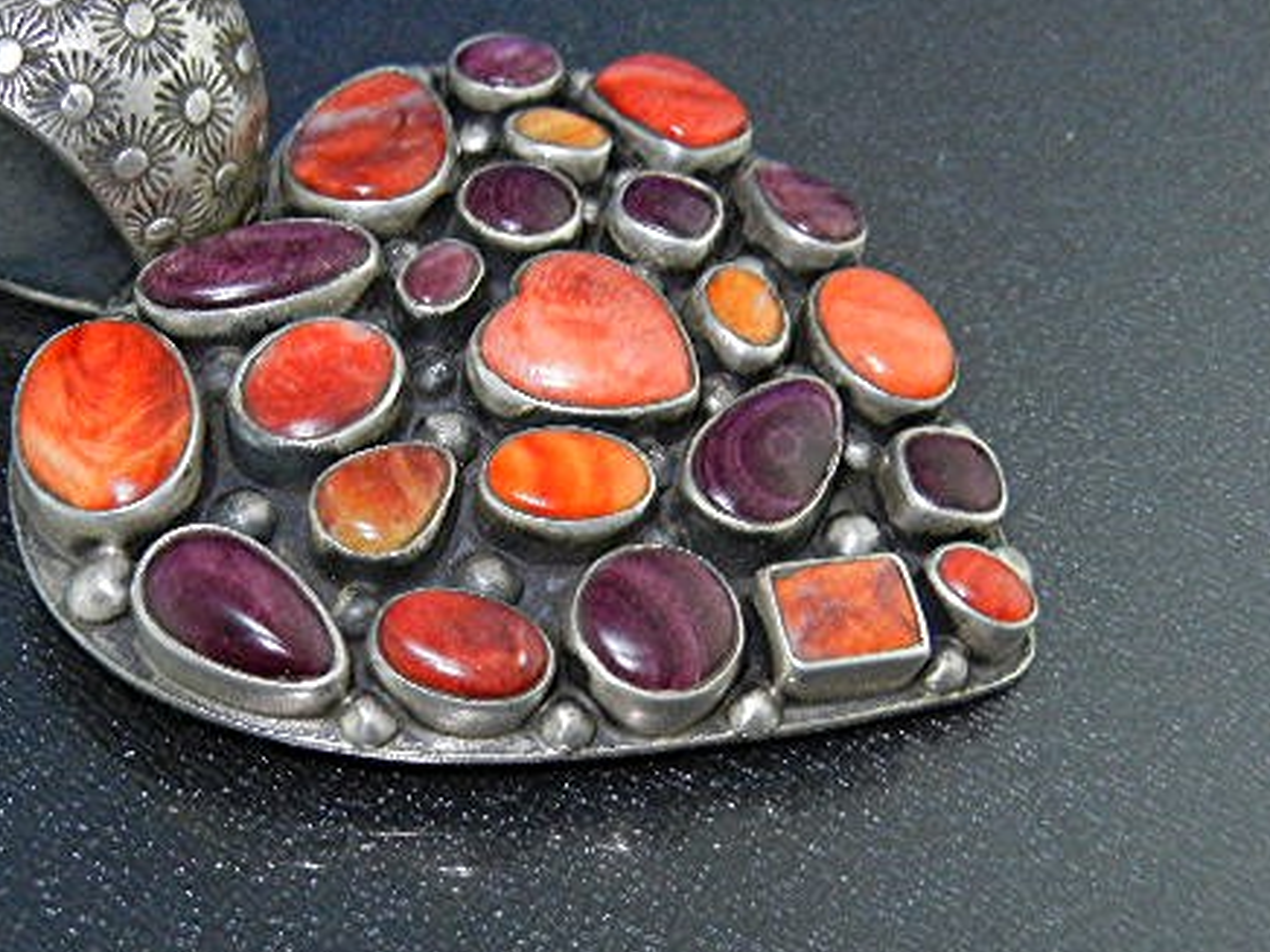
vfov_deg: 22.2
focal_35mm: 66
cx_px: 457
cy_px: 440
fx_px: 2421
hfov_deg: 29.2
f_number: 7.6
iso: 800
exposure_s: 1/30
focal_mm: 8.1
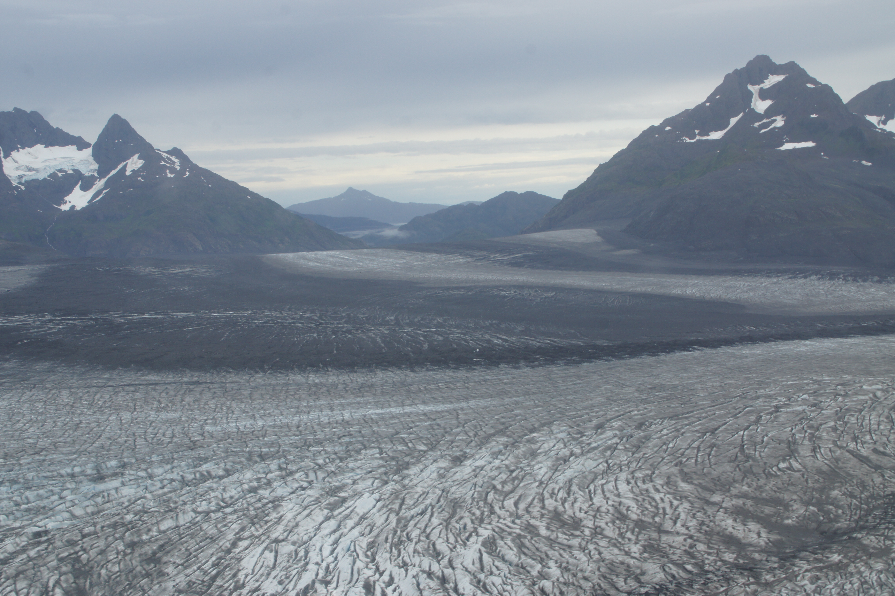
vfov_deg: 29.8
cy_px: 298
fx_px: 1118
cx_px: 448
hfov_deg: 43.6
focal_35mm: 45
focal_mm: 30
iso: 200
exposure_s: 1/100
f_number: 11
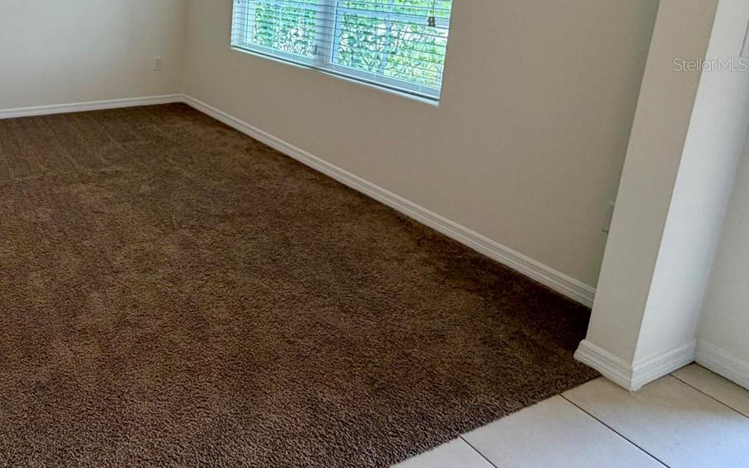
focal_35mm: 26
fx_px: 531
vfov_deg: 44.2
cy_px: 64
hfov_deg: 61.0
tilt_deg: -10.8
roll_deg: +0.3
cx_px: 94
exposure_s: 1/120
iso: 125
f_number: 2.2
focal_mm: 2.22
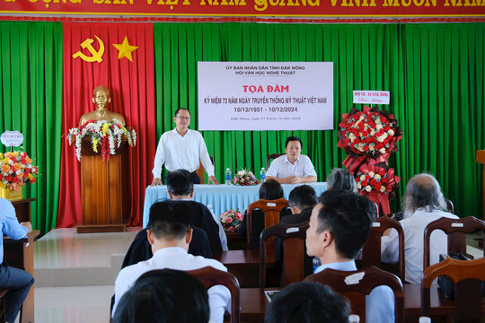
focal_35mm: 35
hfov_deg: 54.4
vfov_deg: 37.9
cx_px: 242
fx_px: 471
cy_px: 162
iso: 1000
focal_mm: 23.5
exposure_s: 1/100
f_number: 4
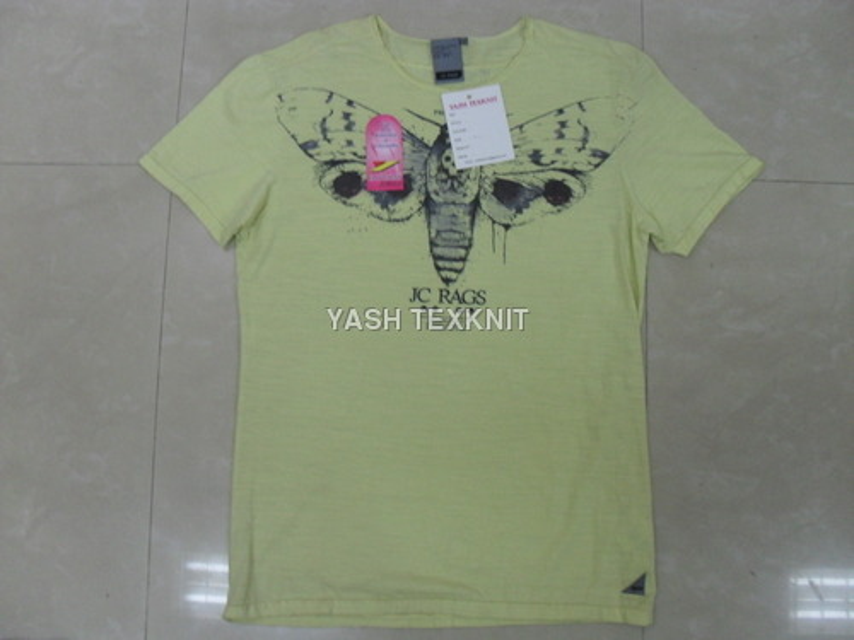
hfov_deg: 52.6
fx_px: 863
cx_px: 427
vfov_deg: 40.7
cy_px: 320
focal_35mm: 35
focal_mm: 6.3
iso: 200
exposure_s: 1/20
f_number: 3.2
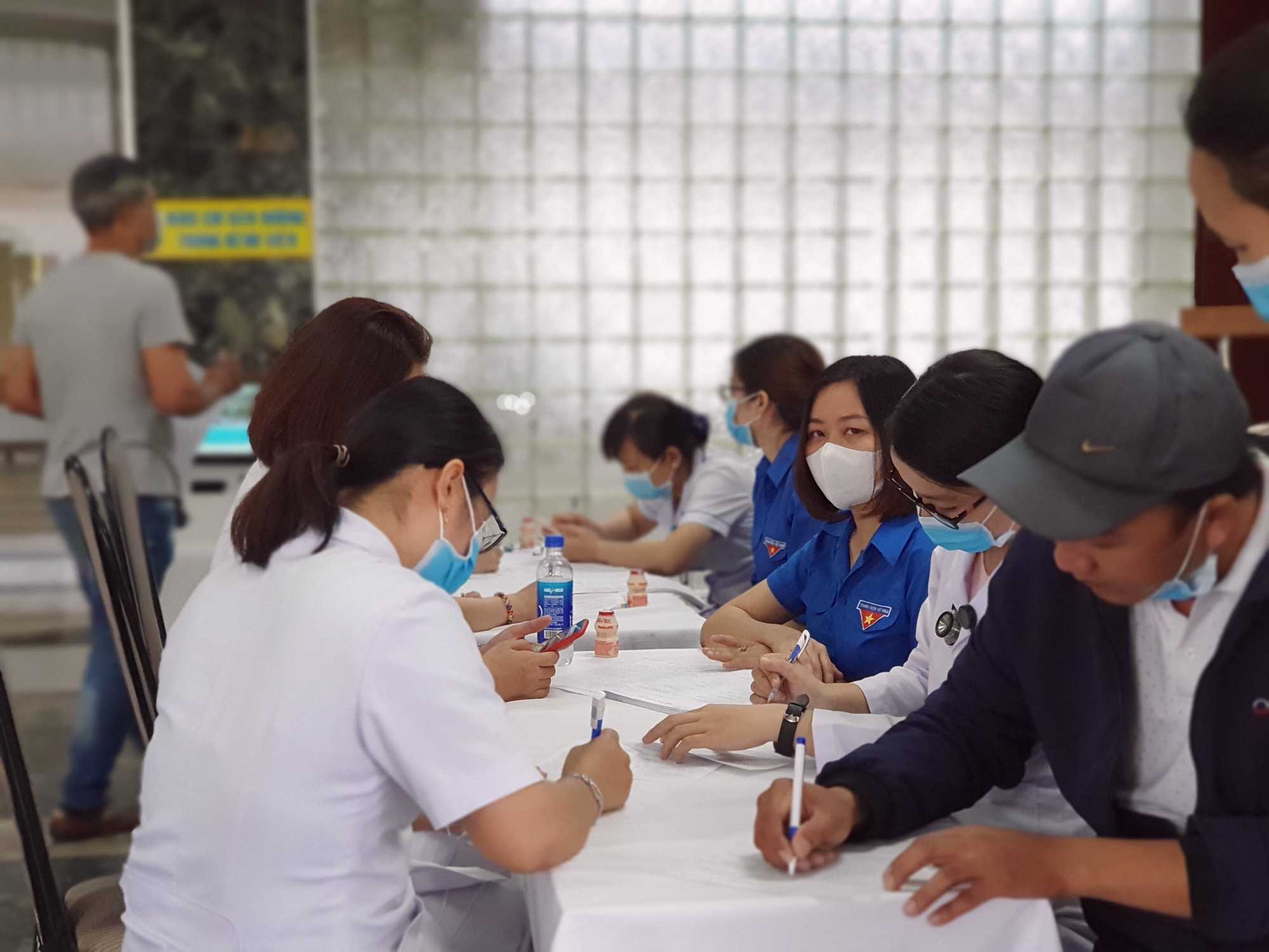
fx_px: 1906
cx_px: 634
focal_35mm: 52
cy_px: 476
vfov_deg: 28.0
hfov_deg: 36.8
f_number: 2.4
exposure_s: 1/50
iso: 500
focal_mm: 6
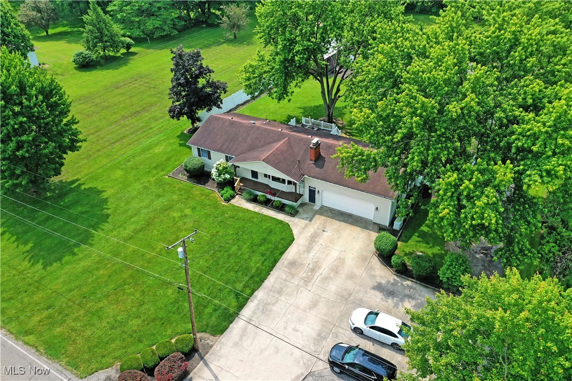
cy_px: 190
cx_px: 286
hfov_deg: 65.5
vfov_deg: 46.4
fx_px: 445
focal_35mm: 28
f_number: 5.6
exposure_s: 1/500
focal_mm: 10.26
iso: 100
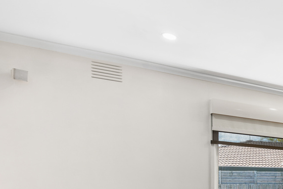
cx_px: 357
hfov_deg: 35.3
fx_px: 315
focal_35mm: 40
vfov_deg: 30.5
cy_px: 200
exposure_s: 1/13
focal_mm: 14
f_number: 8
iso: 125
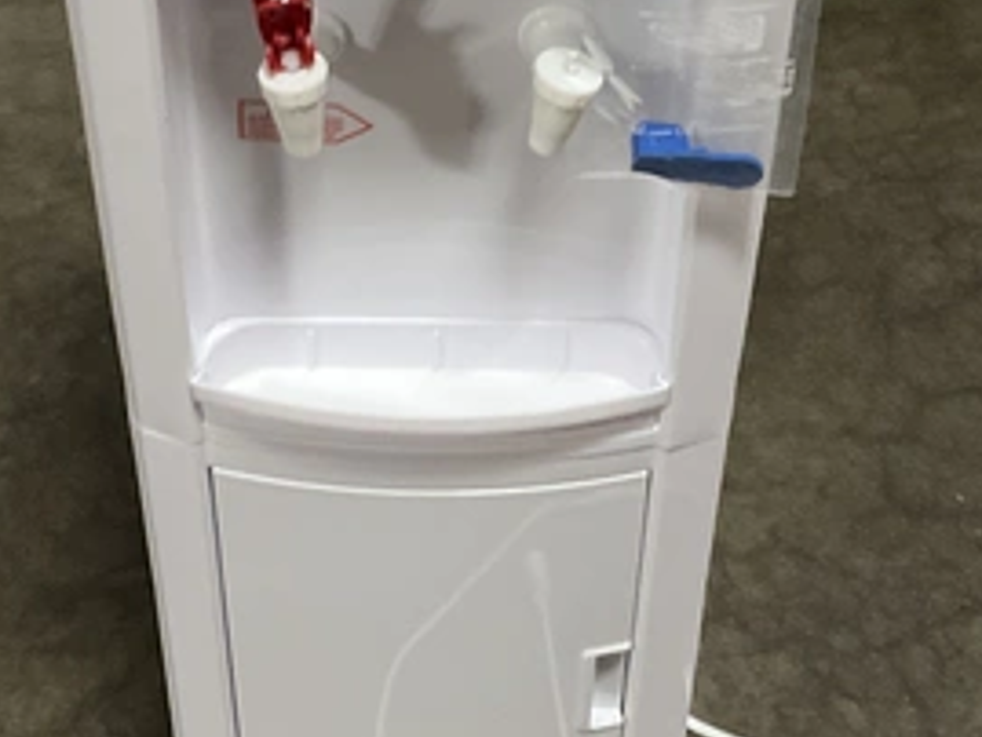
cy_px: 159
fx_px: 2299
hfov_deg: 24.1
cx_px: 445
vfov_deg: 18.1
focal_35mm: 81
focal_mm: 3
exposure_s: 1/30
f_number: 1.8
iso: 250
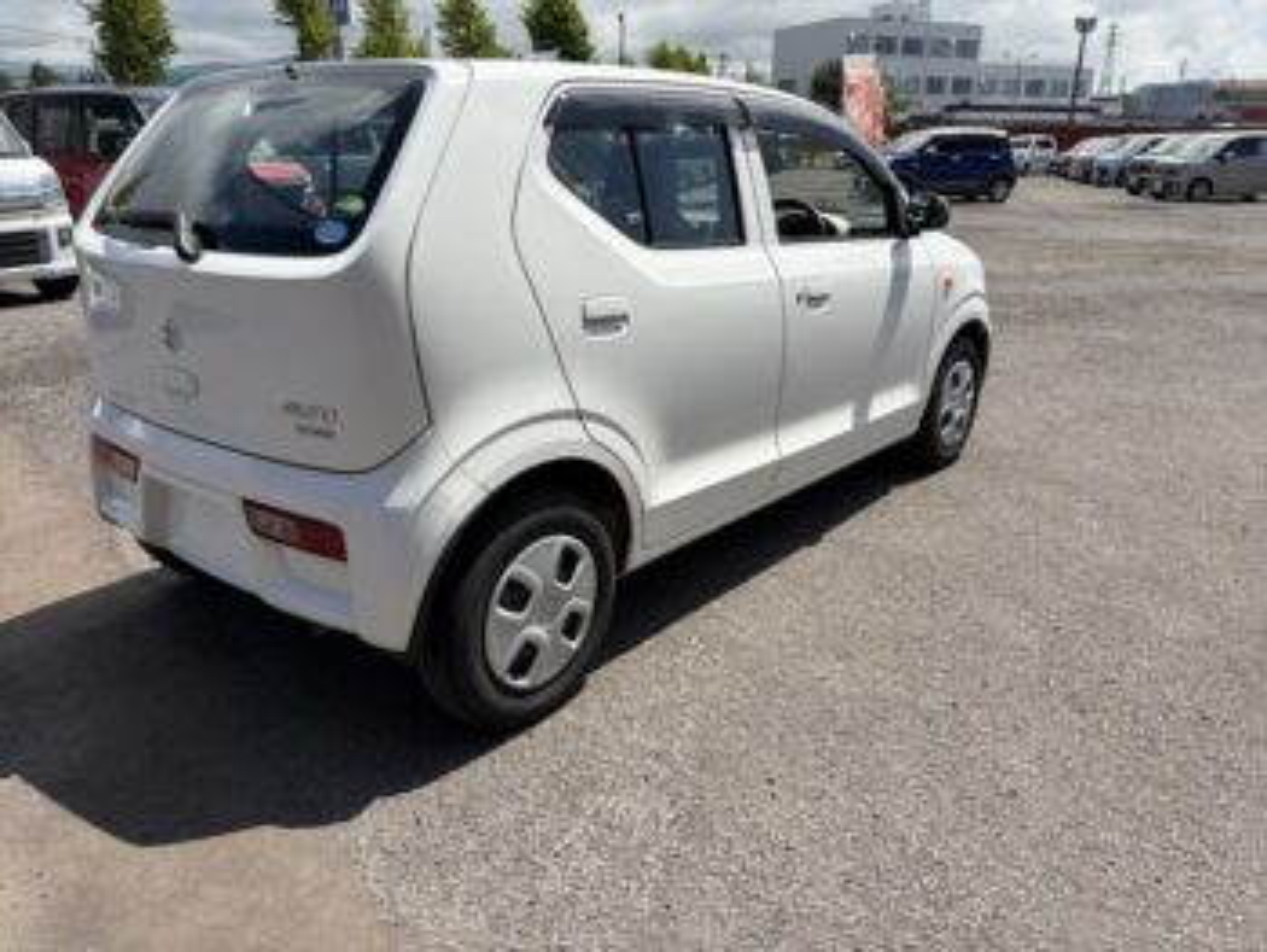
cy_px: 476
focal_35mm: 26
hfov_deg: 67.3
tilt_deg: -20.6
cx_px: 634
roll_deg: +2.6
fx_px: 952
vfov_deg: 53.1
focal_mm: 5.96
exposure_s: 1/4329
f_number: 1.6
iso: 50
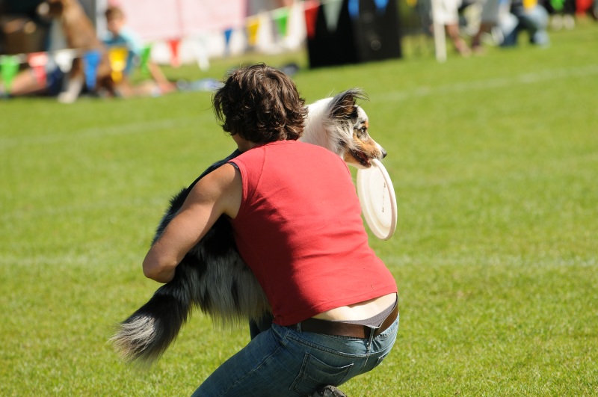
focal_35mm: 300
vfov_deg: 4.6
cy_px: 198
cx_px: 299
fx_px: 4976
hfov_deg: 6.9
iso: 200
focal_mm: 200
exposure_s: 1/1000
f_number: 4
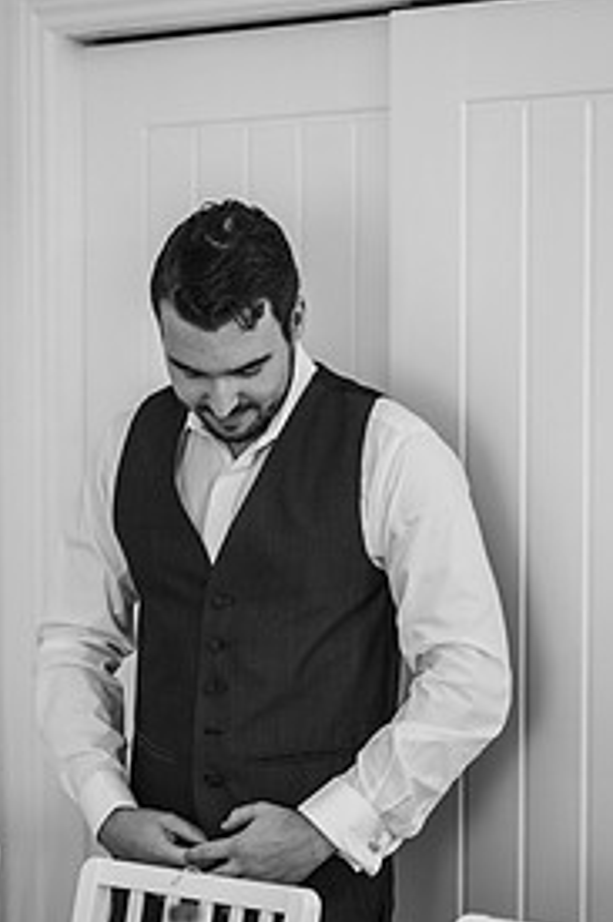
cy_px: 640
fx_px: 3554
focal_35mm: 139
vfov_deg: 14.7
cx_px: 196
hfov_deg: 9.8
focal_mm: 85
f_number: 1.8
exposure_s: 1/200
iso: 560
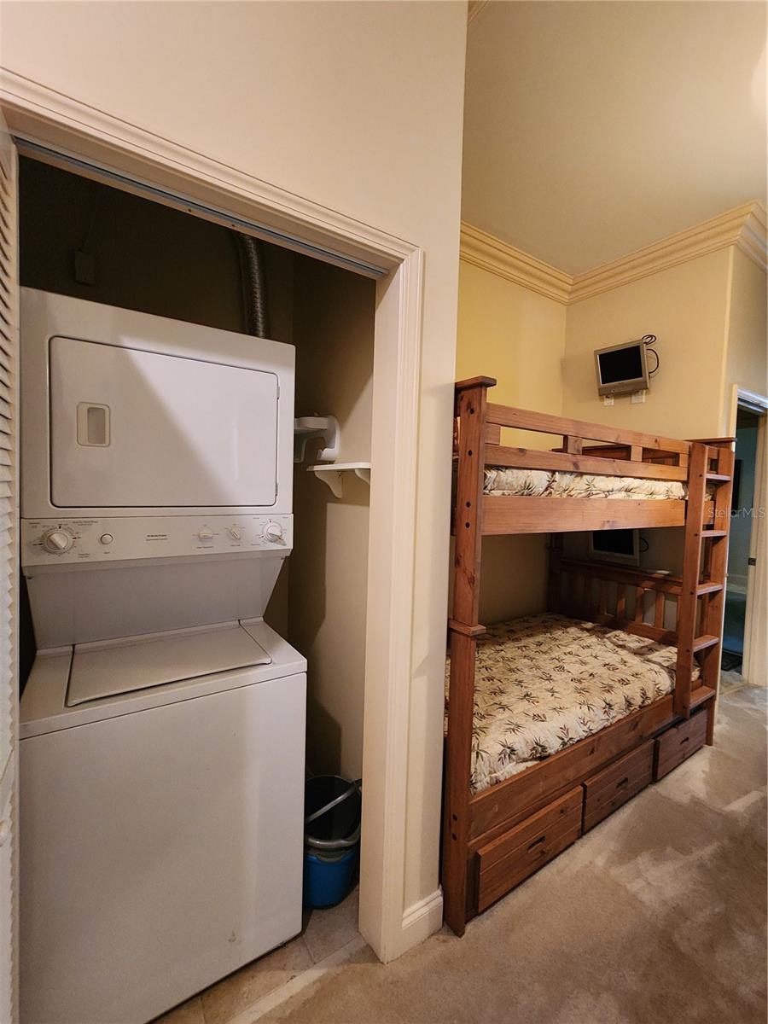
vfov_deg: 106.2
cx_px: 384
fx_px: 385
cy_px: 512
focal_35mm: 13
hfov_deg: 89.9
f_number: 2.2
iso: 640
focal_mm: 2.2
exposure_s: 1/24
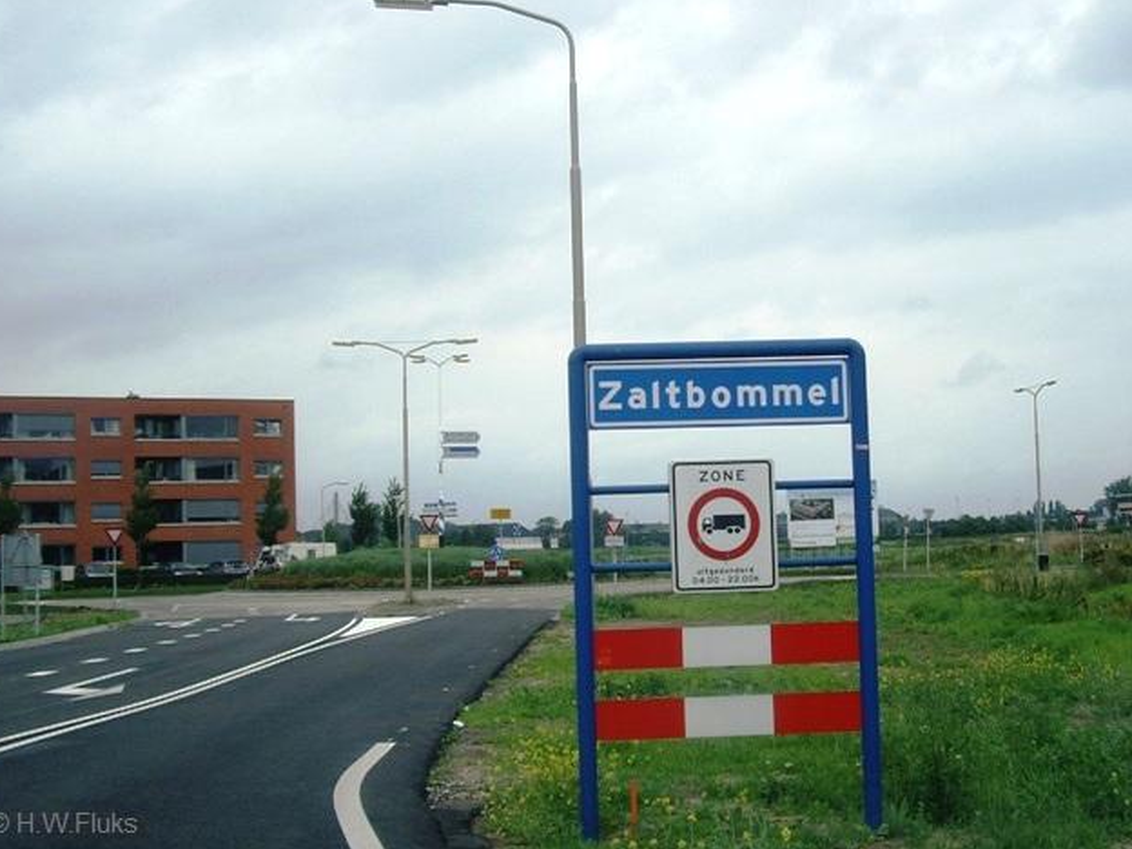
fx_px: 1275
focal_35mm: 39
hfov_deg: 47.9
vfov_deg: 36.8
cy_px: 417
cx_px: 555
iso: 64
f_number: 2.8
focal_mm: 7.9
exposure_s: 1/640
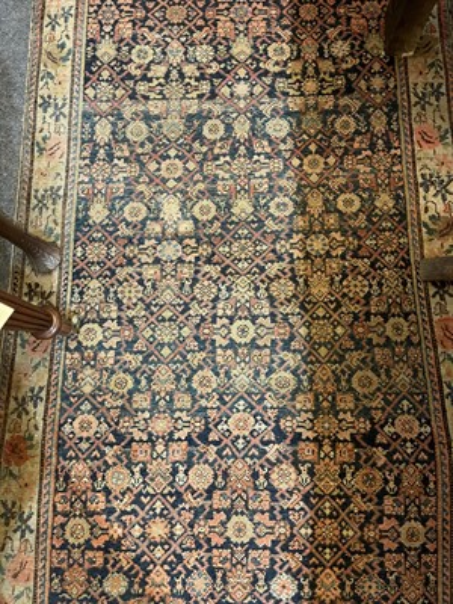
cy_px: 302
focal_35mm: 25
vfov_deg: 69.4
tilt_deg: -80.0
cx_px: 226
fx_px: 436
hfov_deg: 54.9
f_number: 1.6
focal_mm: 5.1
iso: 500
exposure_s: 1/33
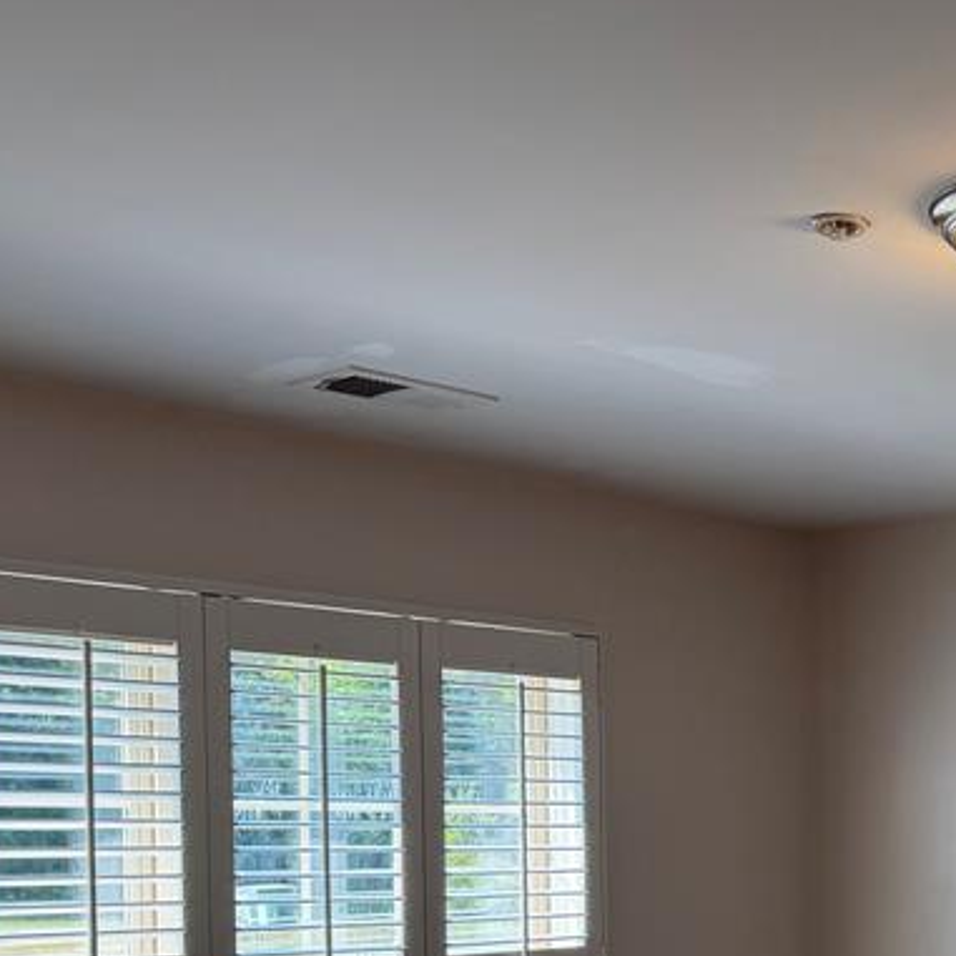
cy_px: 873
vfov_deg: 28.8
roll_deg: +1.0
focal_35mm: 57
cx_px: 1137
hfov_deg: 26.8
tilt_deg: -1.1
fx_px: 1781
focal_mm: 6.76
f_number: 1.78
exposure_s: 1/395
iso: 100
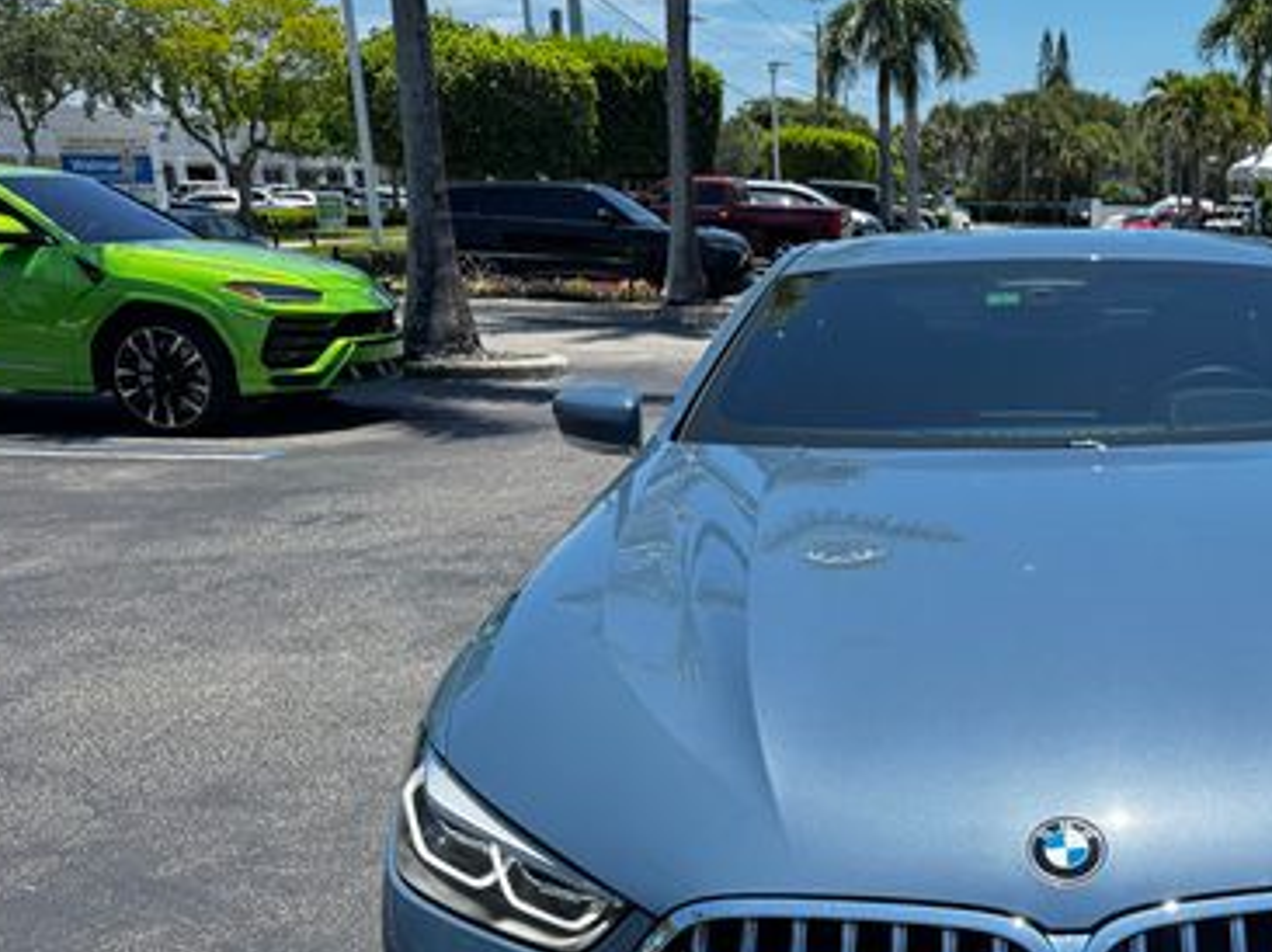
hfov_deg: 42.3
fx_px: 1542
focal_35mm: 42
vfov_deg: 33.8
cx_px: 1063
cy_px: 681
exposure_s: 1/2041
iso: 80
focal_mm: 6.76
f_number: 1.78
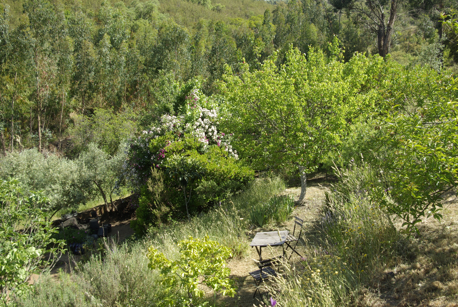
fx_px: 459
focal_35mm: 36
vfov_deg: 37.0
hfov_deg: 53.1
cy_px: 154
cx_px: 229
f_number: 6.7
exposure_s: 1/125
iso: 100
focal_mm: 24
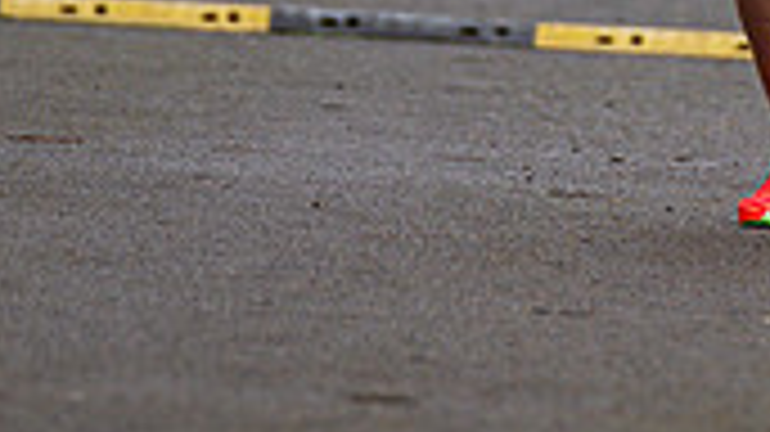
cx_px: 820
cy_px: -410
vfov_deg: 0.8
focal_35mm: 1599
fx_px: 32632
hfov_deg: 1.4
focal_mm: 300
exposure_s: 1/1600
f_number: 2.8
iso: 320
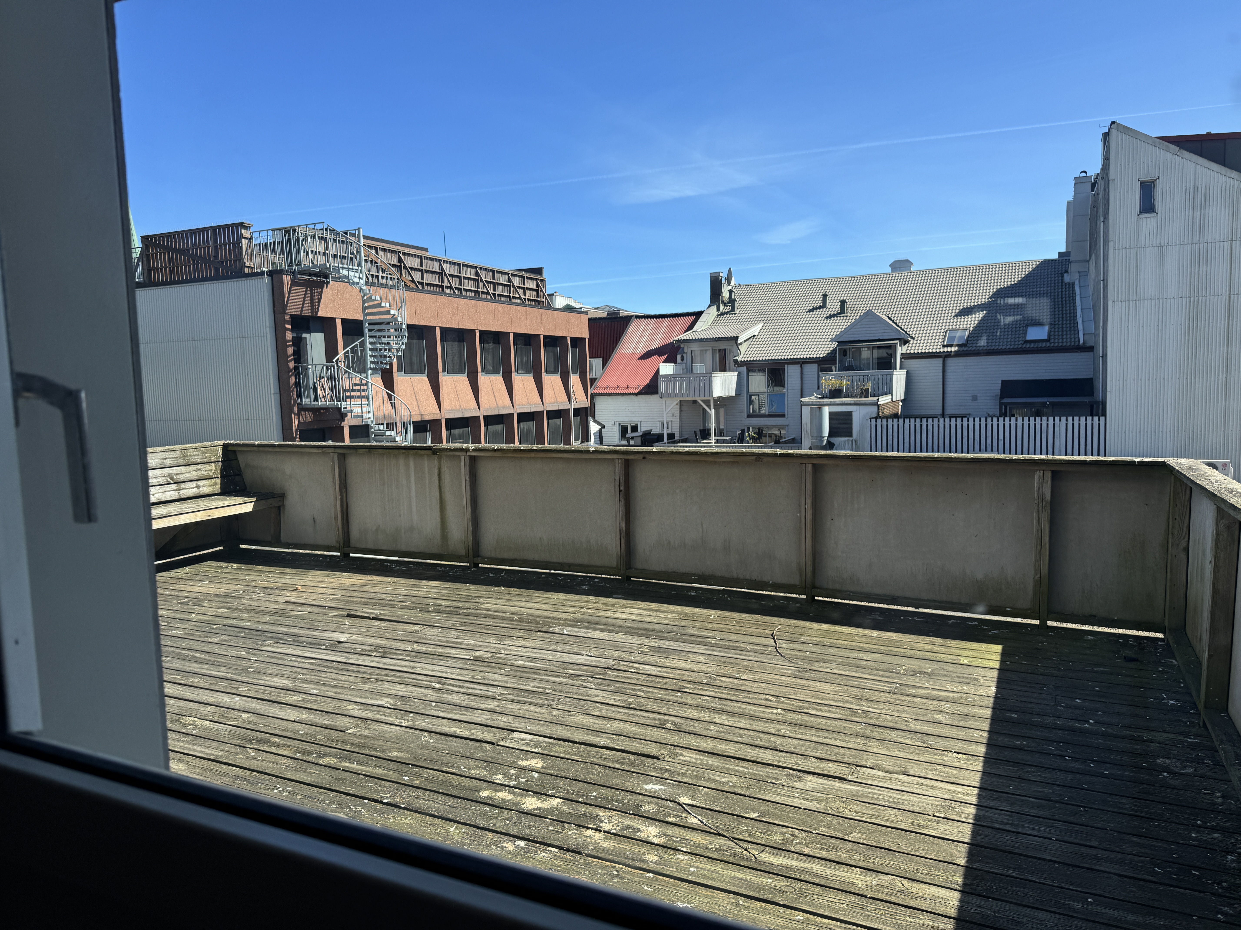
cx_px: 620
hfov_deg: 71.6
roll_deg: +2.0
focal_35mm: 24
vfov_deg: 56.8
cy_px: 465
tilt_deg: -5.0
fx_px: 860
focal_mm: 6.76
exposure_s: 1/2252
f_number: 1.78
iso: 80
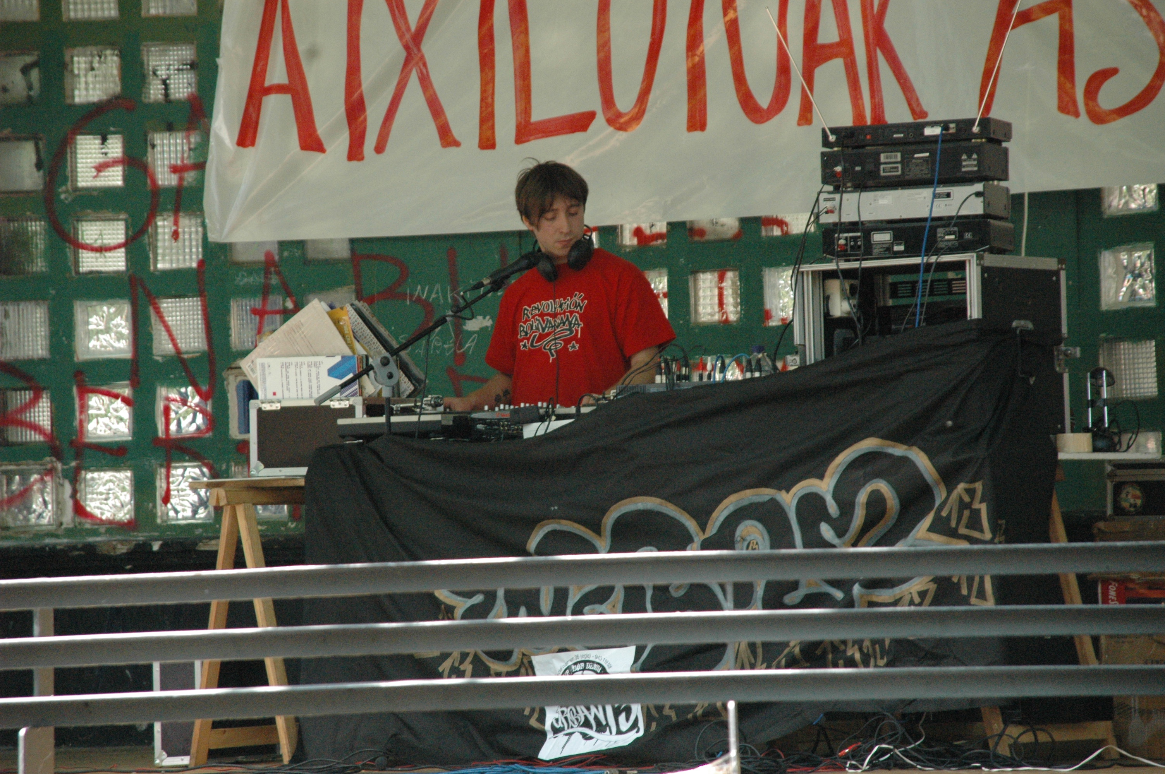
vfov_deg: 7.3
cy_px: 387
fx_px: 6062
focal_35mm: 188
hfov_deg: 11.0
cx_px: 582
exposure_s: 1/320
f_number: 5.6
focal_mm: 125
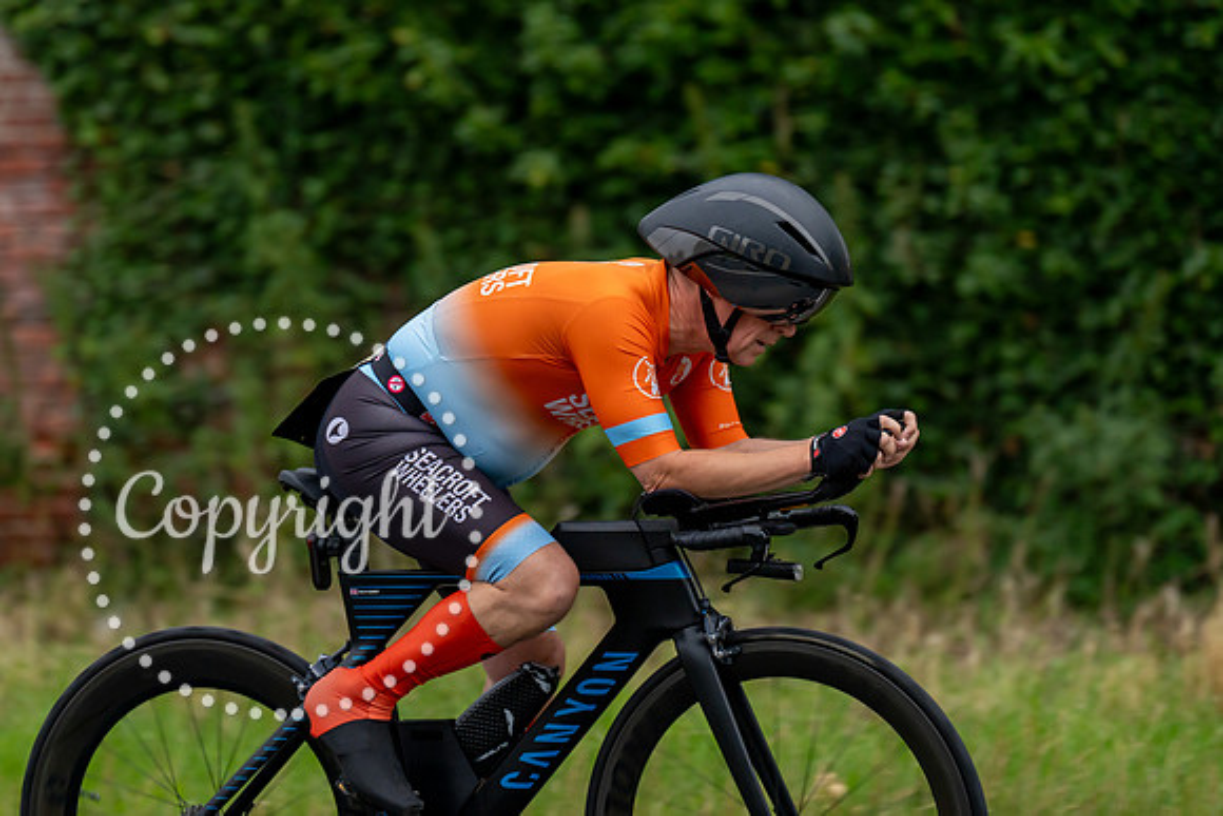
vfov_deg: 7.4
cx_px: 481
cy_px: 305
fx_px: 6270
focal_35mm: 185
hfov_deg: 11.1
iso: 800
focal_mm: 147
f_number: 2.8
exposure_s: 1/800
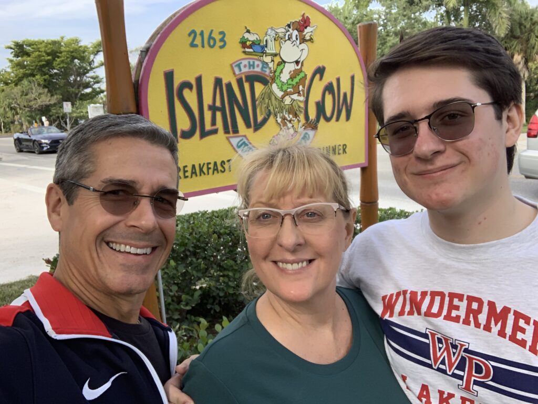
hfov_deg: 56.8
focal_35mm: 32
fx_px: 497
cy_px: 202
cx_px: 269
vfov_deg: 44.2
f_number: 2.2
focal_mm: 2.87
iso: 16
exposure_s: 1/604
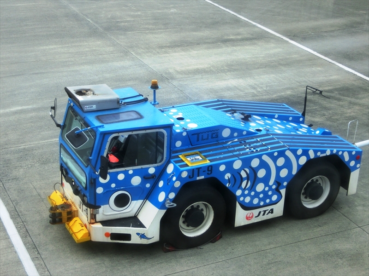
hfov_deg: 30.7
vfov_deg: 23.3
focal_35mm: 63
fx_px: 672
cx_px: 184
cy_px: 138
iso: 80
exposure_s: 1/160
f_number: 4.6
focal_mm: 11.17
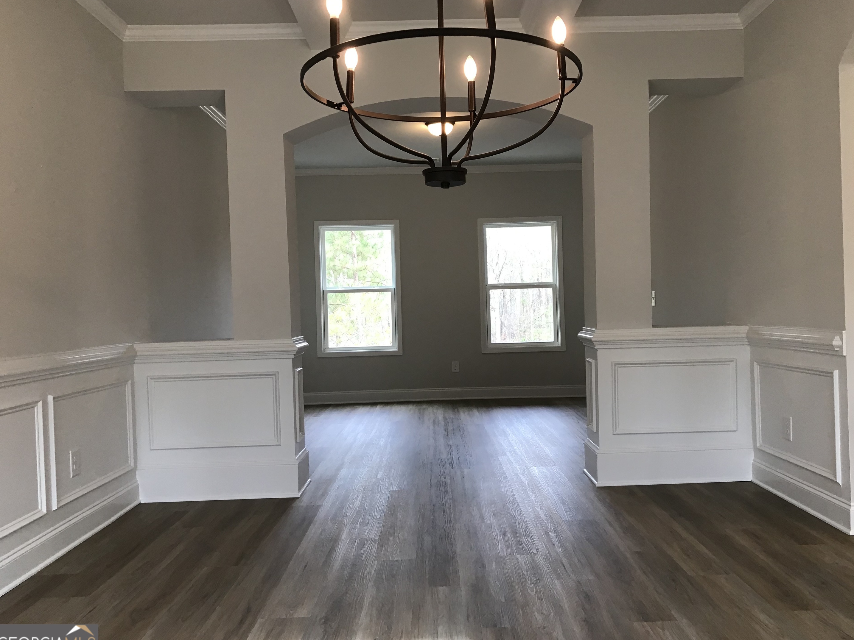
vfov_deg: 46.8
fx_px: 740
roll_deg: +1.9
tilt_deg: +0.3
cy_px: 316
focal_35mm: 30
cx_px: 453
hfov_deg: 59.9
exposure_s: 1/40
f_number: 1.8
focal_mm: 3.99
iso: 25
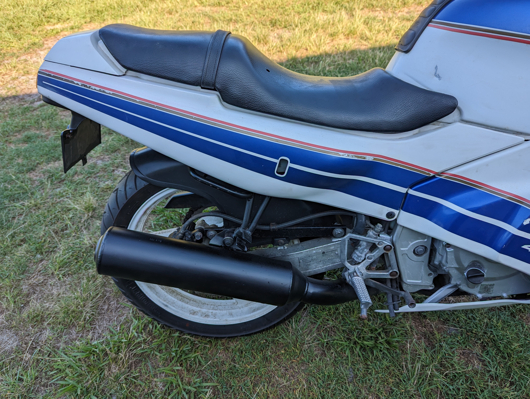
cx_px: 265
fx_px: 368
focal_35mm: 24
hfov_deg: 71.5
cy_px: 200
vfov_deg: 56.9
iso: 35
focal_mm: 6.81
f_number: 1.85
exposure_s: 1/636
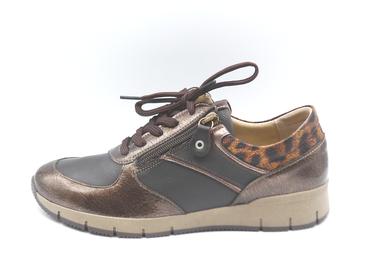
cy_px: 139
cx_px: 186
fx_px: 514
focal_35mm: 48
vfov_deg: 30.3
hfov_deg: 39.7
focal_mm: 4.8
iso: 100
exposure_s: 1/160
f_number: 4
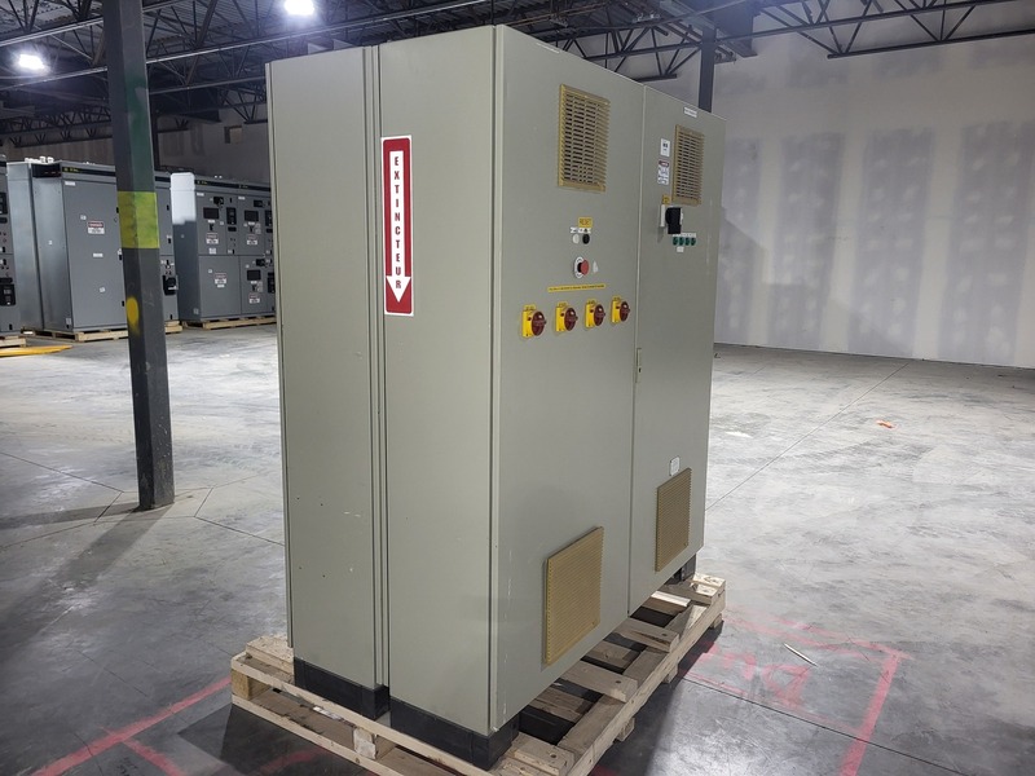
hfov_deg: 67.3
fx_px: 777
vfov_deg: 53.1
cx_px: 518
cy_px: 388
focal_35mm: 26
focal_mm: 5.4
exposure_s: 1/60
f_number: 1.8
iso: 250
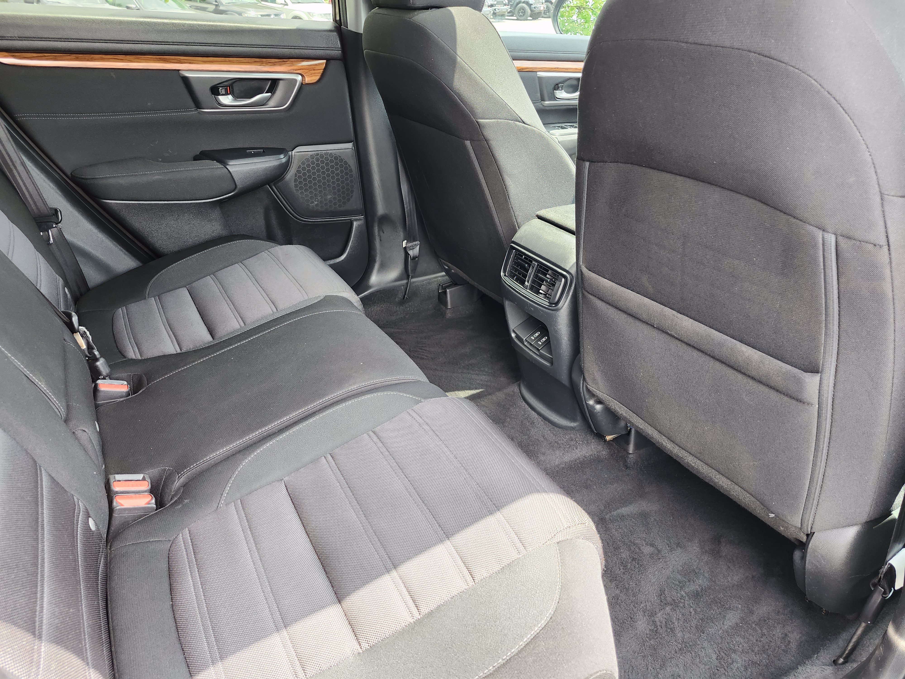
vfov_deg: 58.9
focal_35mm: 23
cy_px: 340
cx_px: 452
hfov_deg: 73.9
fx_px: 601
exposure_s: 1/120
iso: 160
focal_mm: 5.54
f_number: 1.8
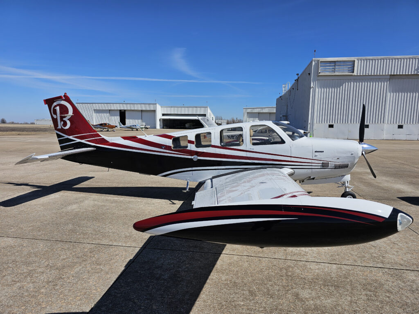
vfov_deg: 58.9
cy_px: 157
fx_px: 278
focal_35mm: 23
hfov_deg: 73.9
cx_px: 210
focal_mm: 6.3
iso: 10
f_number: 1.7
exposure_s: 1/1576
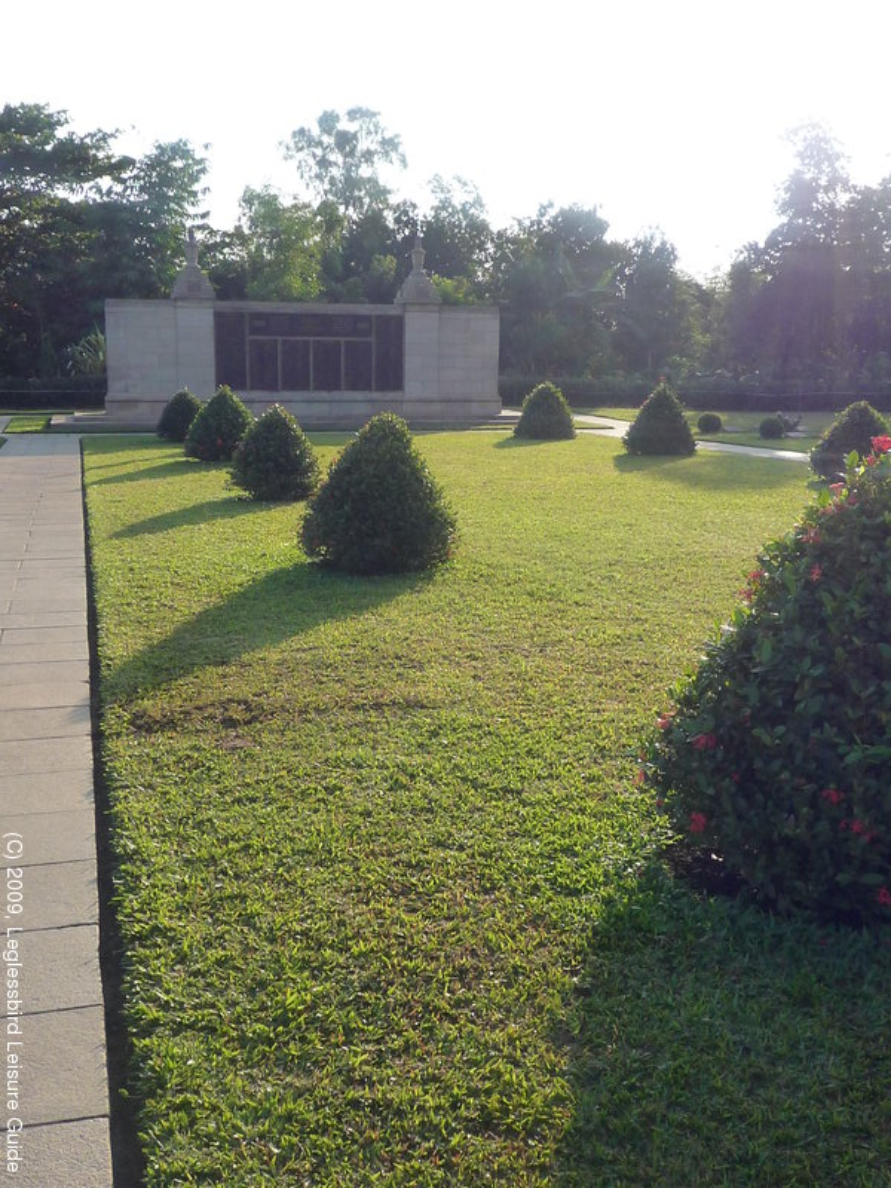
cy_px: 594
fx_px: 1270
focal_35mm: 37
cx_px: 446
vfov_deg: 50.1
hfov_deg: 38.7
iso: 160
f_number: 3.5
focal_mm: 4.5
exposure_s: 1/500
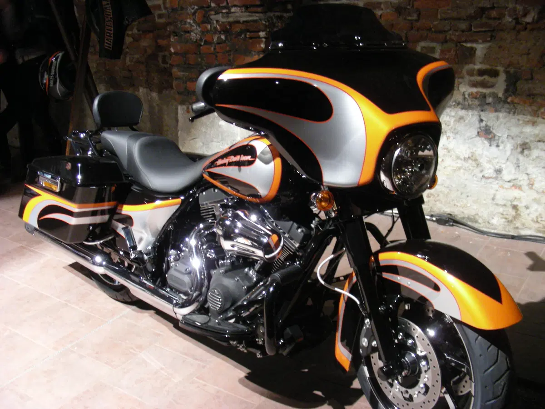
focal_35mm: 38
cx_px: 272
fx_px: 598
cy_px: 204
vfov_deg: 37.7
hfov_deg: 49.0
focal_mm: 6.3
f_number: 3.5
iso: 214
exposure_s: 1/8
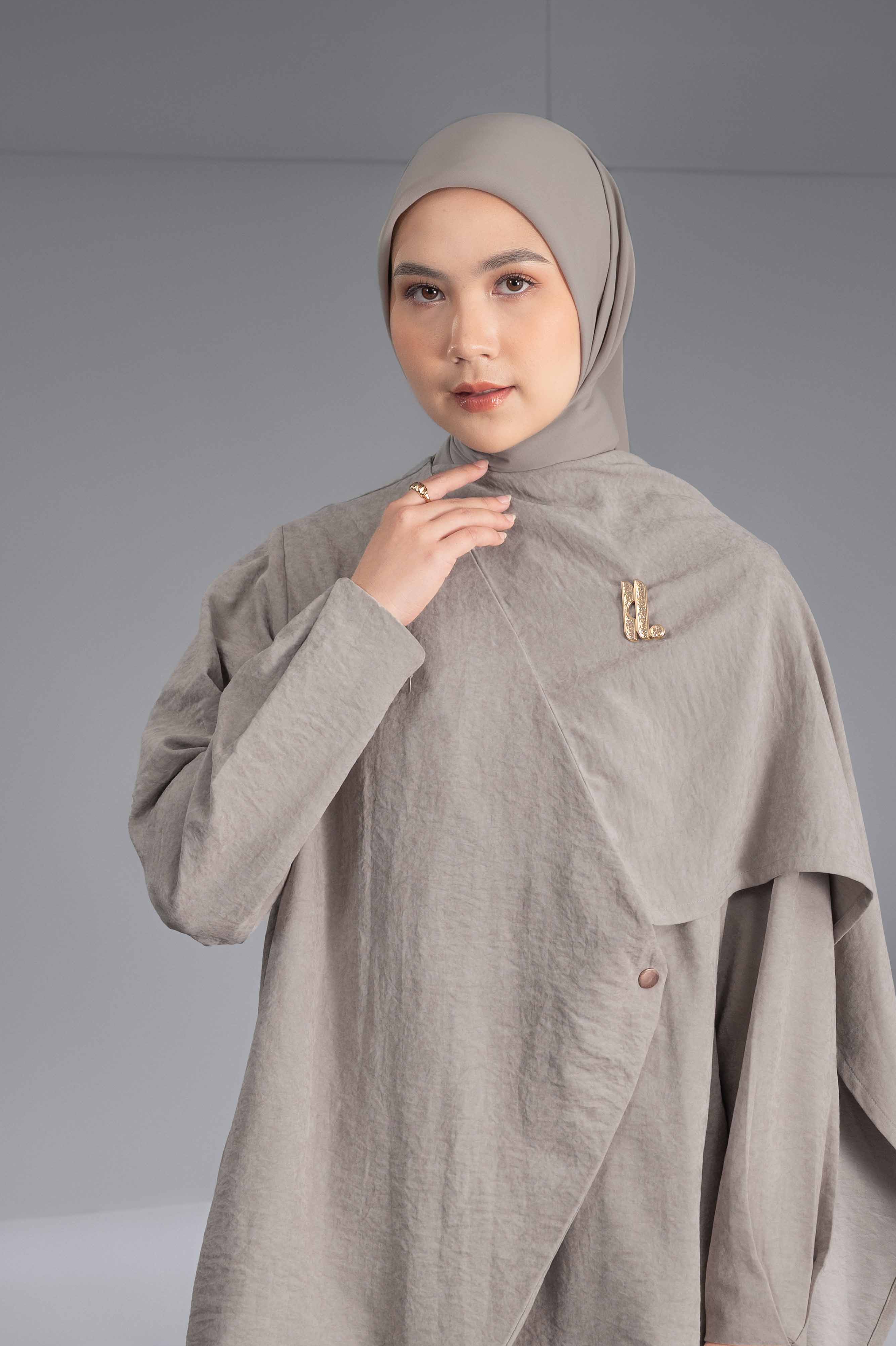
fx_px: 3963
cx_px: 519
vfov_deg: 19.2
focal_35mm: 106
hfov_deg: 12.9
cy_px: 899
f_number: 6.3
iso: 400
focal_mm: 70
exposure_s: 1/160
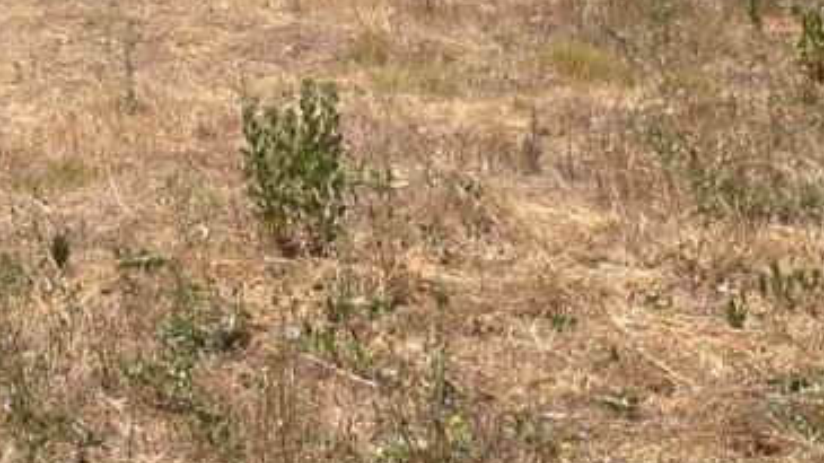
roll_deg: -1.4
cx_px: 300
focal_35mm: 101
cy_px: -228
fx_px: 2206
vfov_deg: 11.5
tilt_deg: -1.4
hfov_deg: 21.1
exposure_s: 1/1391
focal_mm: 4.12
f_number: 2.4
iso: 50
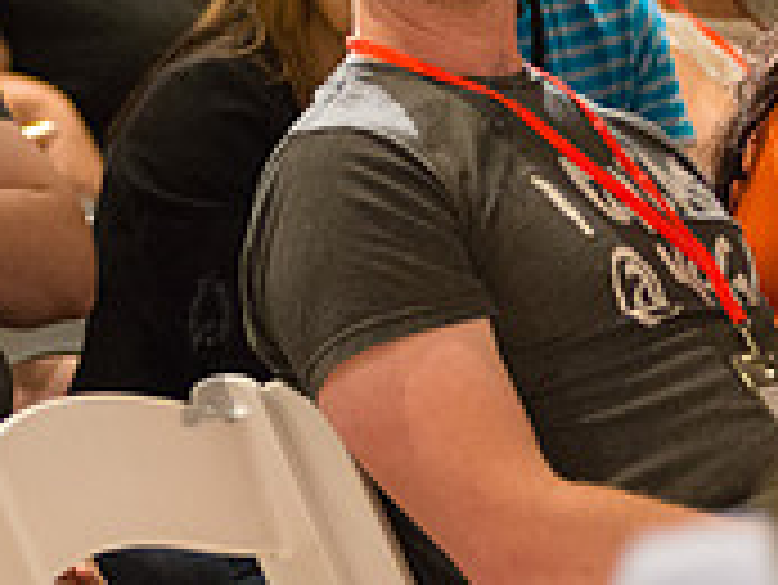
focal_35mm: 436
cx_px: -373
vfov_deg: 3.4
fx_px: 9806
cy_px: 128
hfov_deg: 4.5
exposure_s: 1/200
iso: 4000
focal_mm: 135
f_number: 2.8
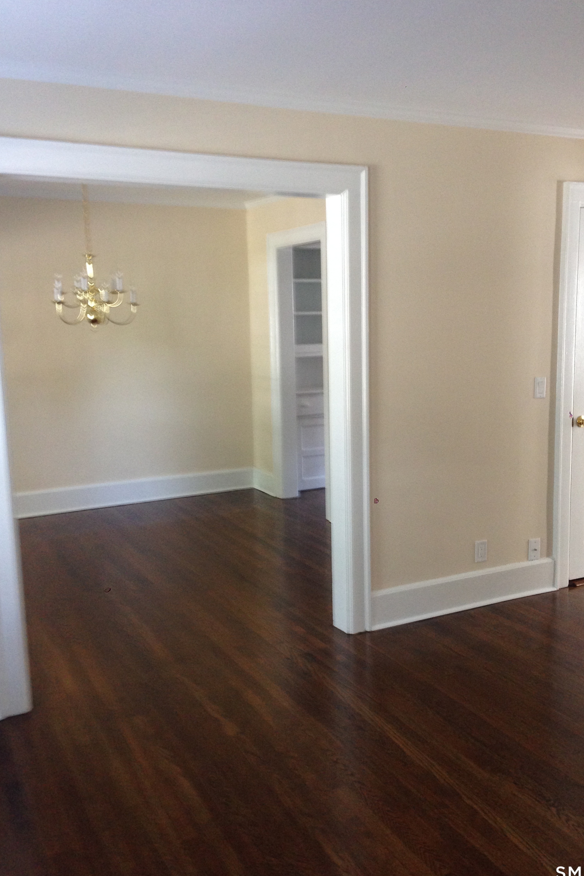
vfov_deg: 54.4
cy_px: 441
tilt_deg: -3.3
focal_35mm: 35
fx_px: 852
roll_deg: +2.4
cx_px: 324
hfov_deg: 37.8
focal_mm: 4.12
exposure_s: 1/20
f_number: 2.4
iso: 160
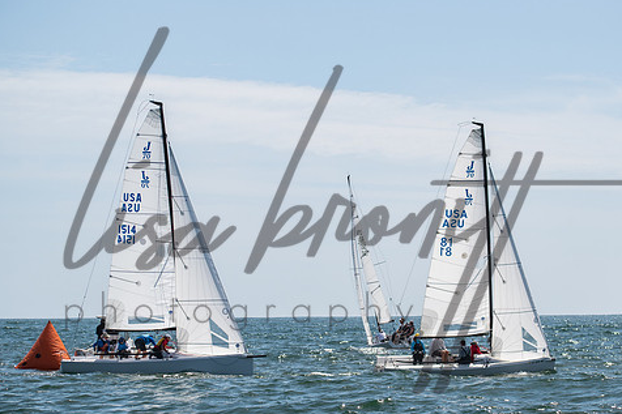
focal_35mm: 128
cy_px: 214
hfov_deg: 16.0
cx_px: 355
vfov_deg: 10.7
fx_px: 2211
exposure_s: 1/1000
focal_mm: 70
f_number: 6.3
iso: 200
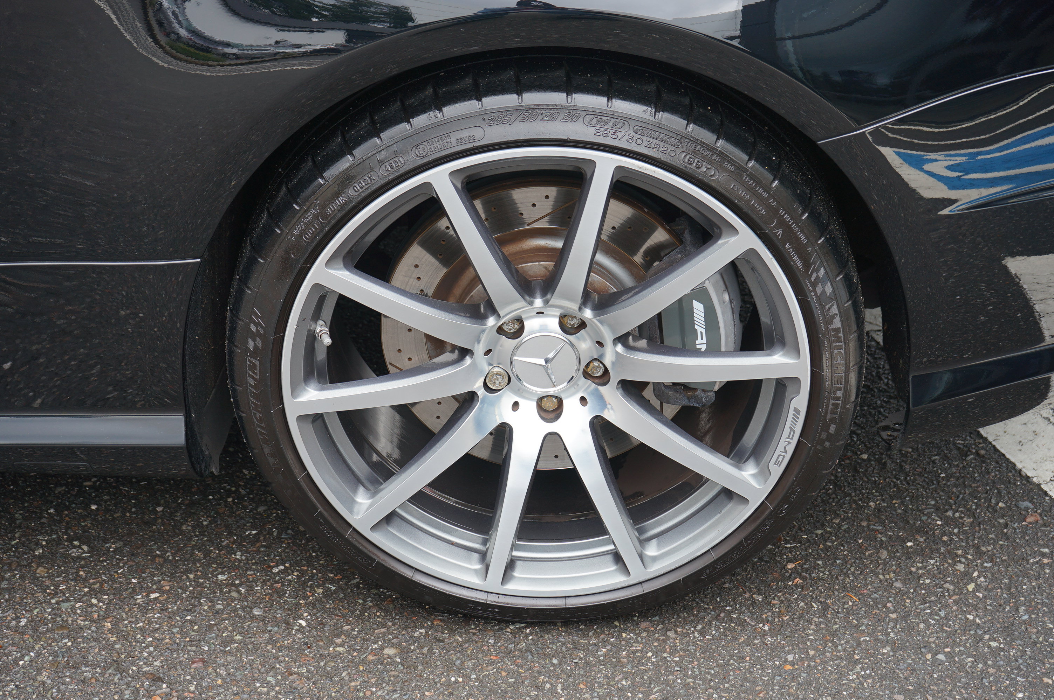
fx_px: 1697
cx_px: 527
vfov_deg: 23.3
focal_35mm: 58
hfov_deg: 34.5
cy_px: 350
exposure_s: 1/30
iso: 100
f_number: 7.1
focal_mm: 58
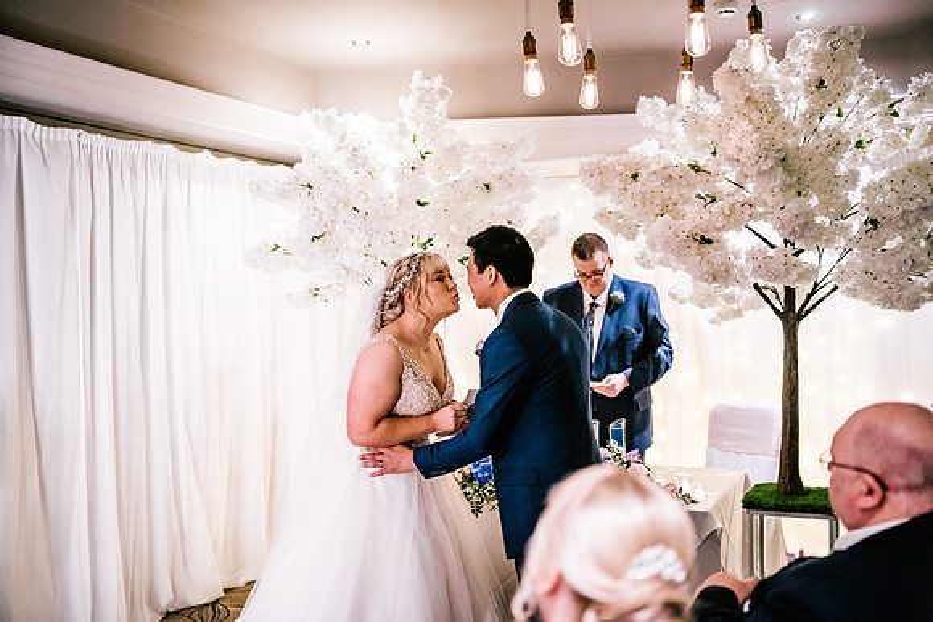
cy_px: 311
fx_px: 907
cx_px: 466
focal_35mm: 35
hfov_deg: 54.4
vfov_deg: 37.9
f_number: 1.4
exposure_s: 1/250
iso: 3200
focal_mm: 35
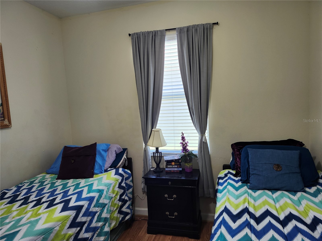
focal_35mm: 23
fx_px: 214
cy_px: 120
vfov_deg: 58.9
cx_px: 161
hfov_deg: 73.9
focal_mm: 5.54
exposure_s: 1/120
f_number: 1.8
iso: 320
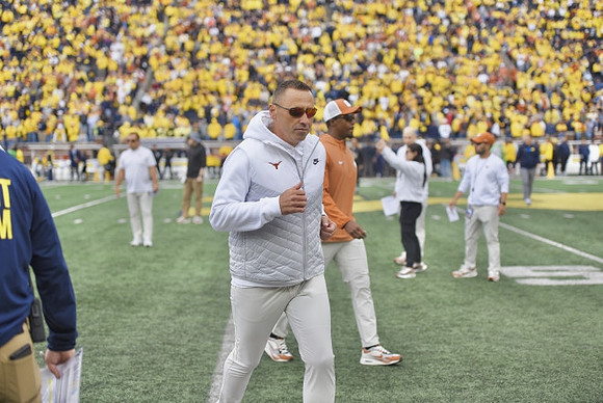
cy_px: 202
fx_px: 1174
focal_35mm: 70
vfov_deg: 19.5
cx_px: 302
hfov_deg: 28.8
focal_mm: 70
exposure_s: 1/2000
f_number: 2.8
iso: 200
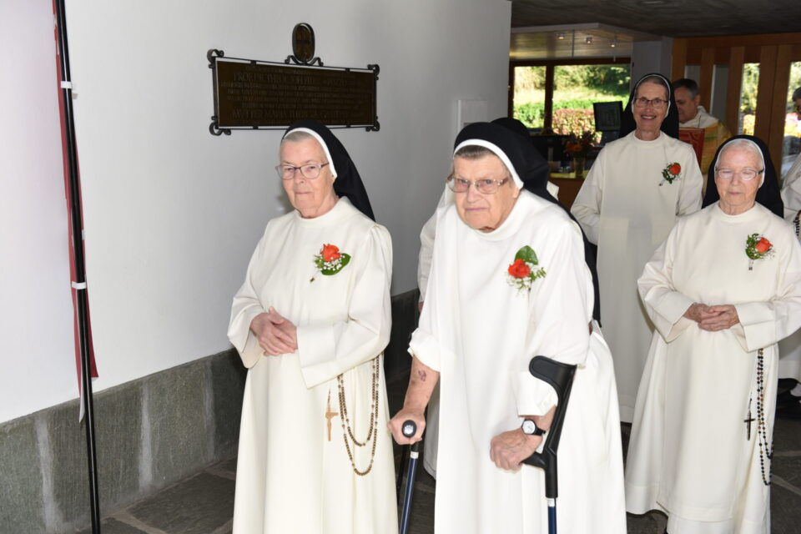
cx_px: 400
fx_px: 845
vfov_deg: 35.1
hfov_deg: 50.7
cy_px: 267
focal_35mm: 38
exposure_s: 1/100
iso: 125
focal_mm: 38
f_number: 5
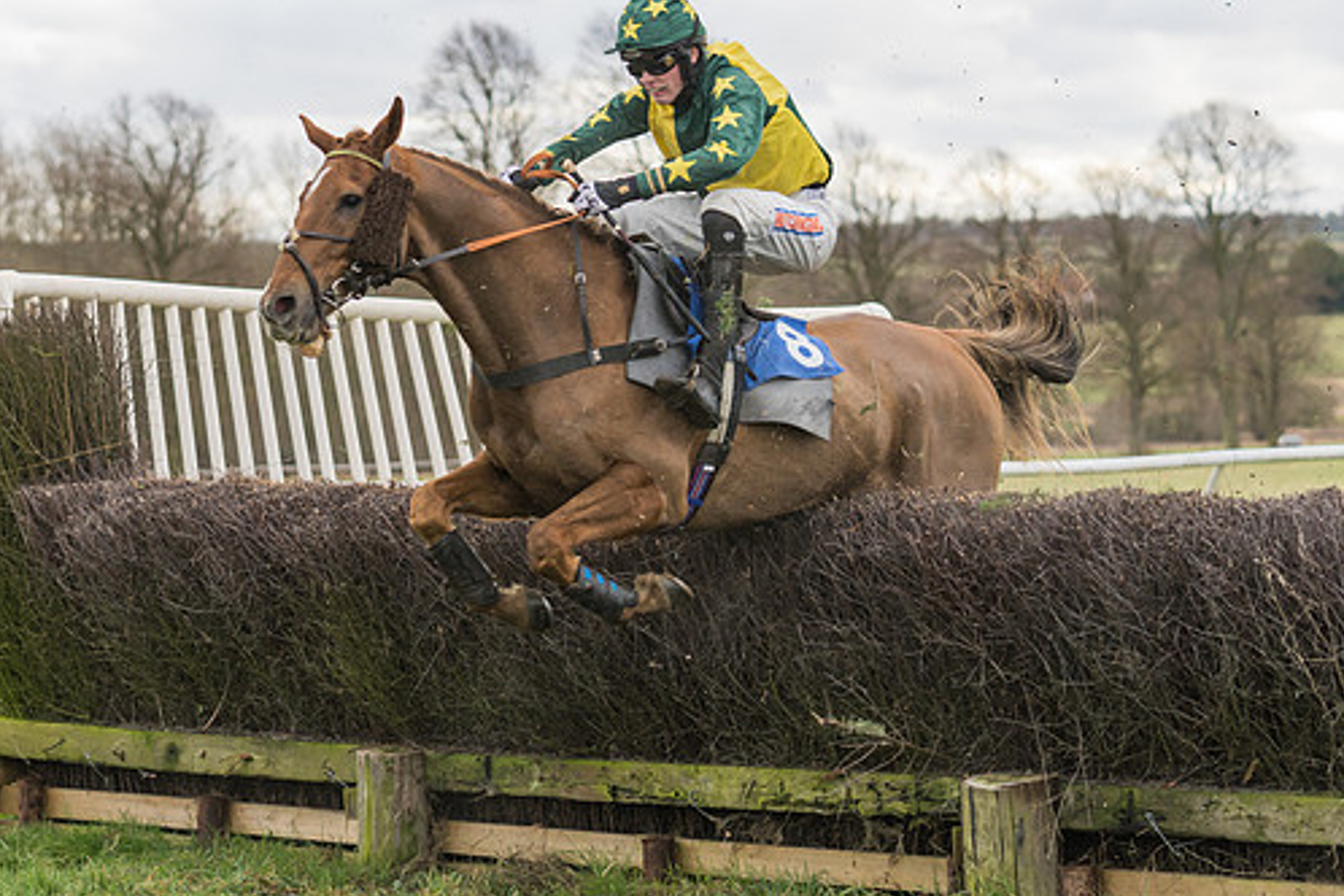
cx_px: 377
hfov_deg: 16.3
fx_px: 4666
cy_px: 362
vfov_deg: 11.0
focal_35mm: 125
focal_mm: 70
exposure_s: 1/1000
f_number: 2.8
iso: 400
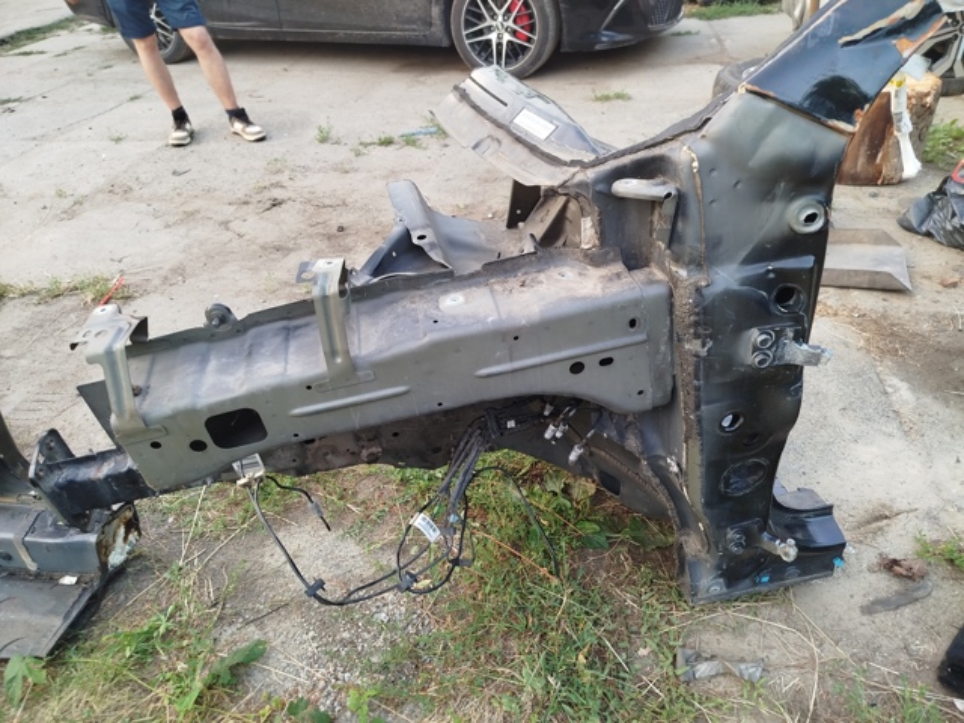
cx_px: 482
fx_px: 668
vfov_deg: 56.8
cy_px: 362
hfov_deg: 71.6
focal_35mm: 24
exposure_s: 1/33
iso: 125
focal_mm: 5.31
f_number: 1.7
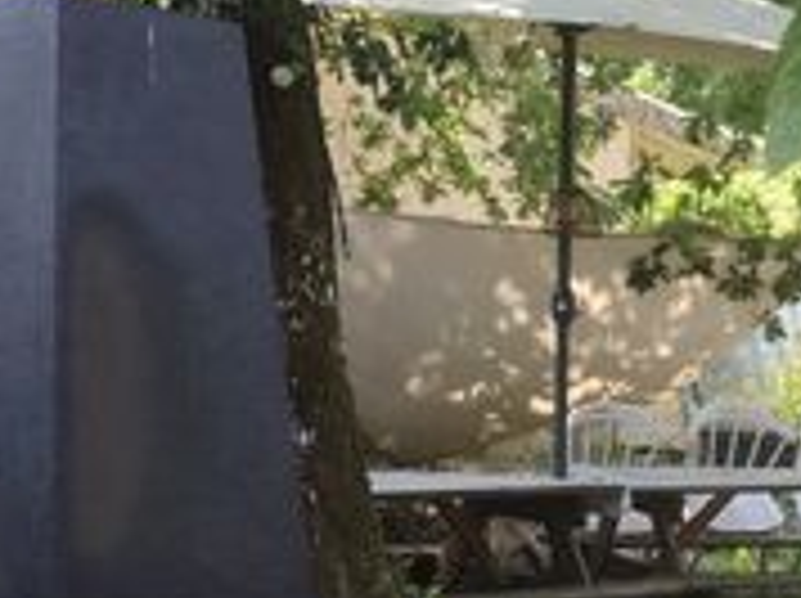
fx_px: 1872
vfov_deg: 16.9
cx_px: 878
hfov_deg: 22.8
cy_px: 814
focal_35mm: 81
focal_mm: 5.25
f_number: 1.75
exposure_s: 1/102
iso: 100
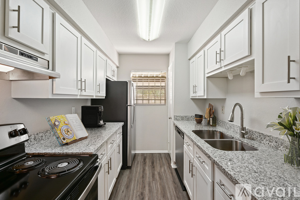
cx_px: 150
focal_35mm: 16
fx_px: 133
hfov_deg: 96.8
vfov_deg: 73.7
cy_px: 100
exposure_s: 1
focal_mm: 16
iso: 100
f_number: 11
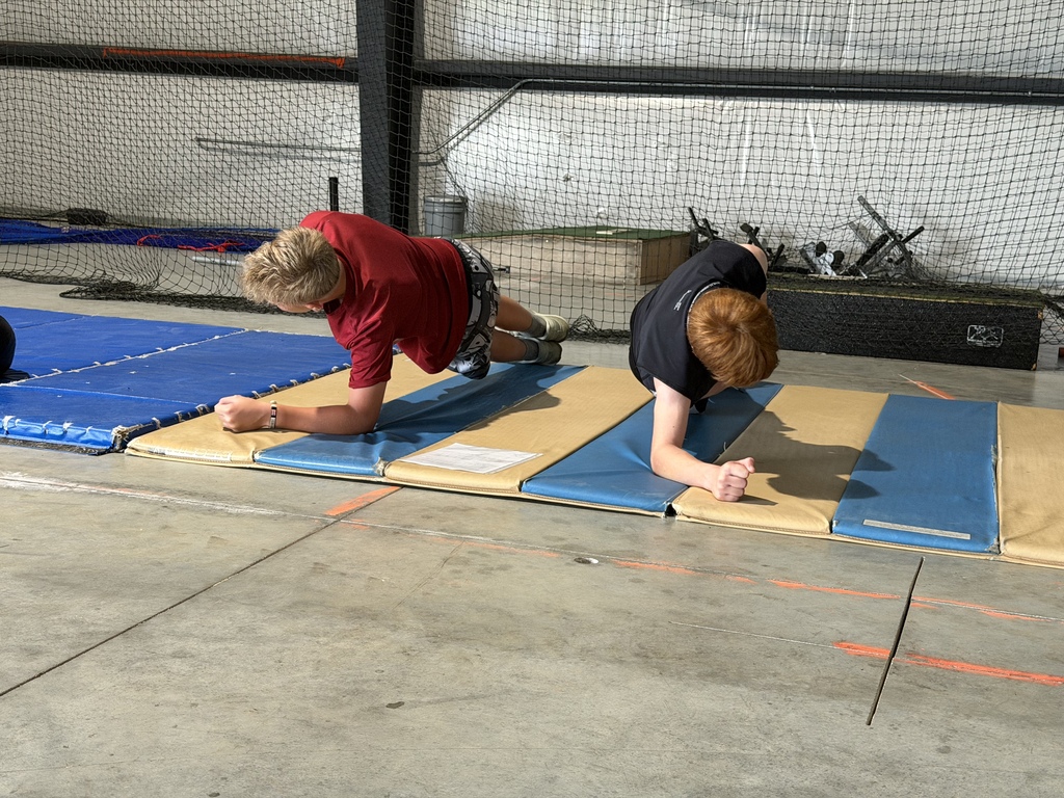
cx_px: 532
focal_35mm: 48
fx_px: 1475
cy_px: 399
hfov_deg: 39.7
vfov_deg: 30.3
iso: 250
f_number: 1.78
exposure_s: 1/40
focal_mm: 6.76
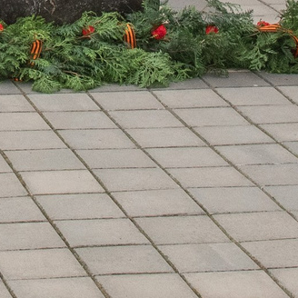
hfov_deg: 8.5
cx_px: -198
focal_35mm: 199
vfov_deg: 8.3
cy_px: -314
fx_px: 1938
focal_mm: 30
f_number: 10
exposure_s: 1/160
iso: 640
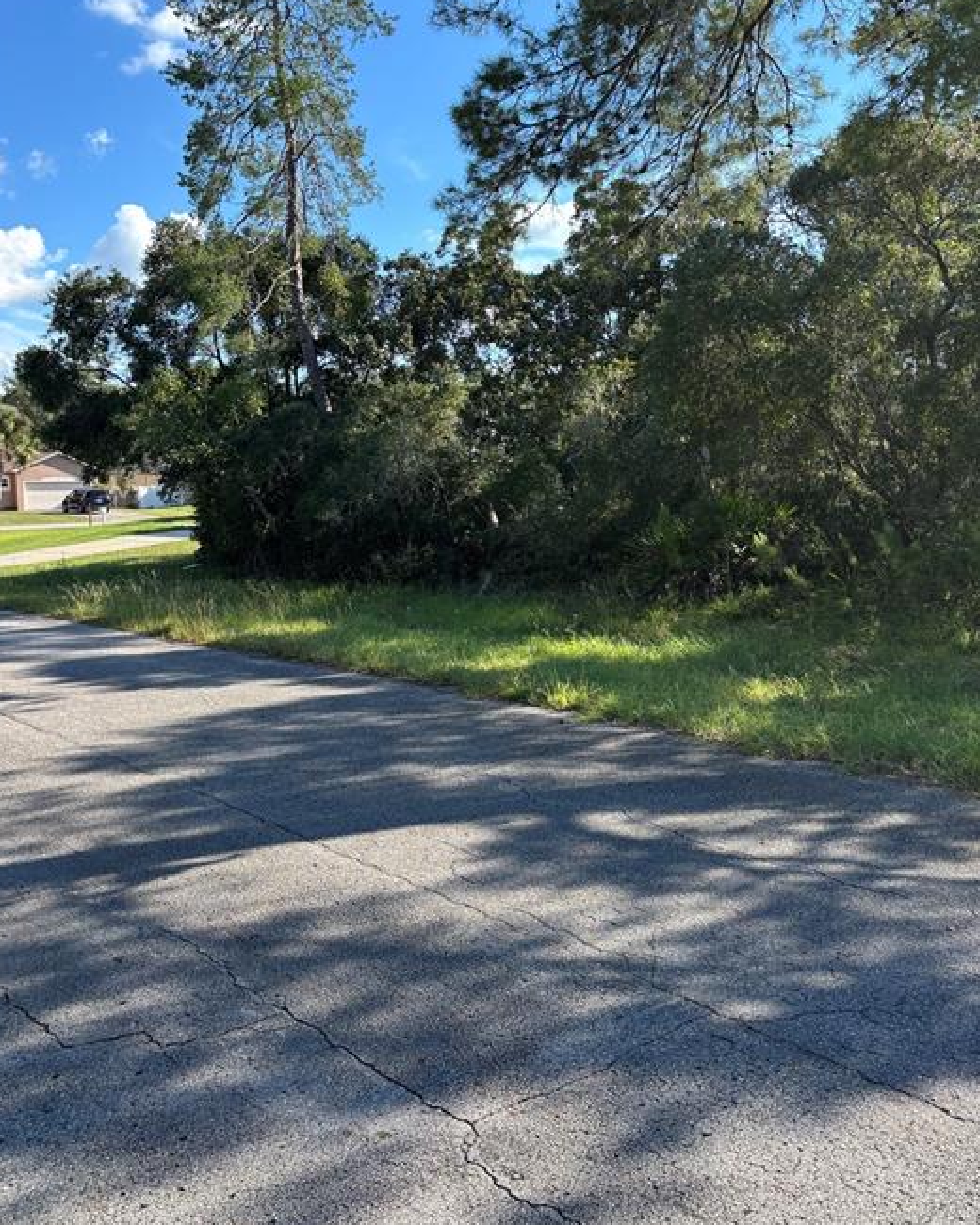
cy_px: 548
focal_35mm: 30
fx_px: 1088
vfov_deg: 58.6
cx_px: 528
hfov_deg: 48.5
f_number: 1.6
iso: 50
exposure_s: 1/997
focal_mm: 5.96
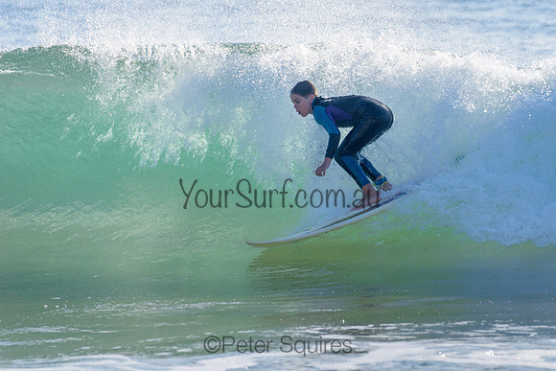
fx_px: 9469
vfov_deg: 2.2
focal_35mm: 613
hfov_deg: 3.4
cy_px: 156
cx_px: 341
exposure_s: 1/2000
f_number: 5.6
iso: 160
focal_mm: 500
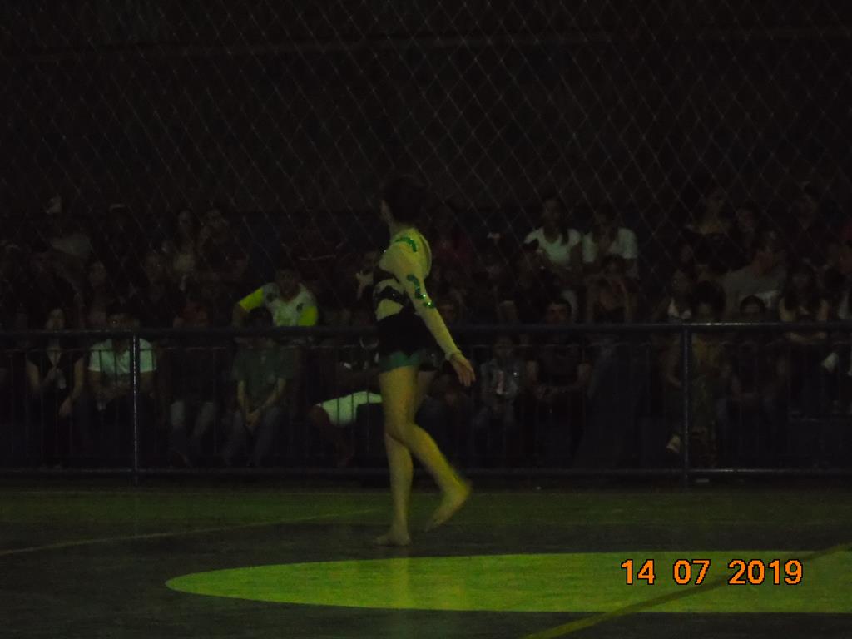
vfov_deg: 10.4
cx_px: 426
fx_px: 3495
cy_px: 320
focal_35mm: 142
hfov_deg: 13.9
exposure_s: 1/60
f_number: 4.7
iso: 1600
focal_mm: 25
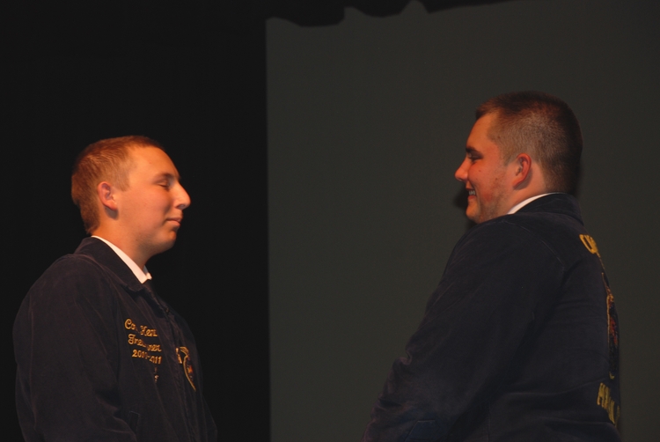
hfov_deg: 15.2
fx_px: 2478
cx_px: 330
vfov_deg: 10.2
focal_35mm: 135
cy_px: 221
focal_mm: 90
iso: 220
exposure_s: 1/60
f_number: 5.6
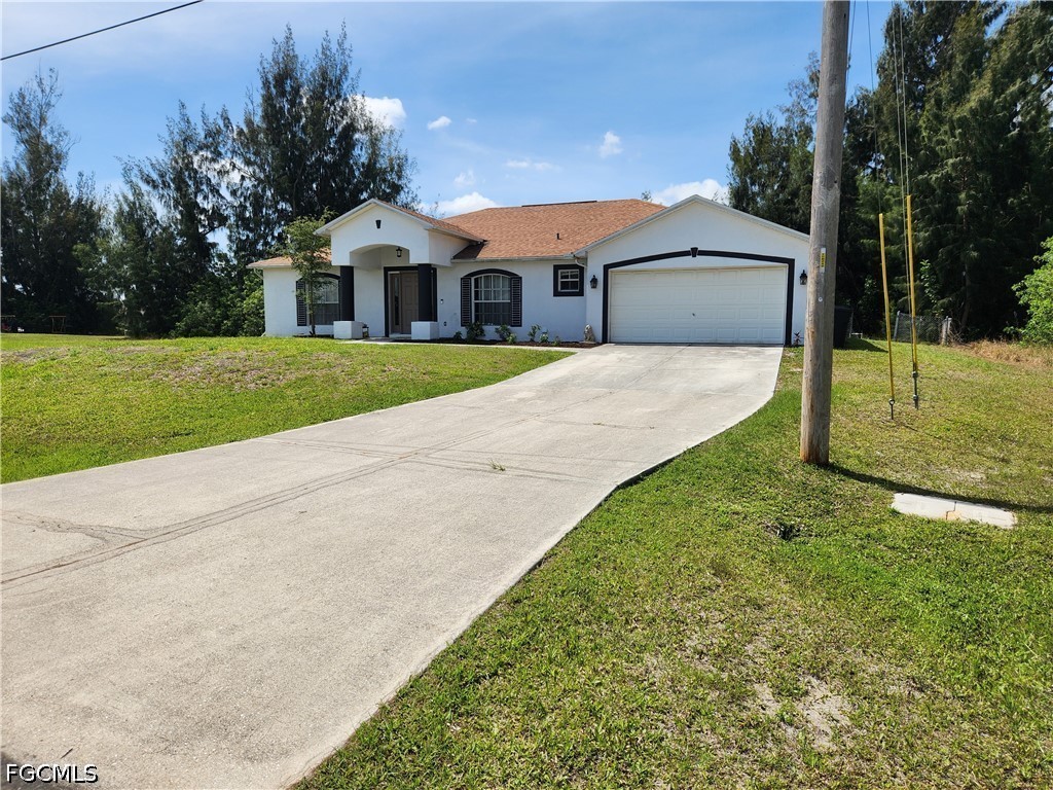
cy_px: 395
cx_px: 526
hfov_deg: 73.9
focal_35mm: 23
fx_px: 700
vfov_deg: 58.9
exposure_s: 1/2346
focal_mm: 5.4
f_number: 1.8
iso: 20
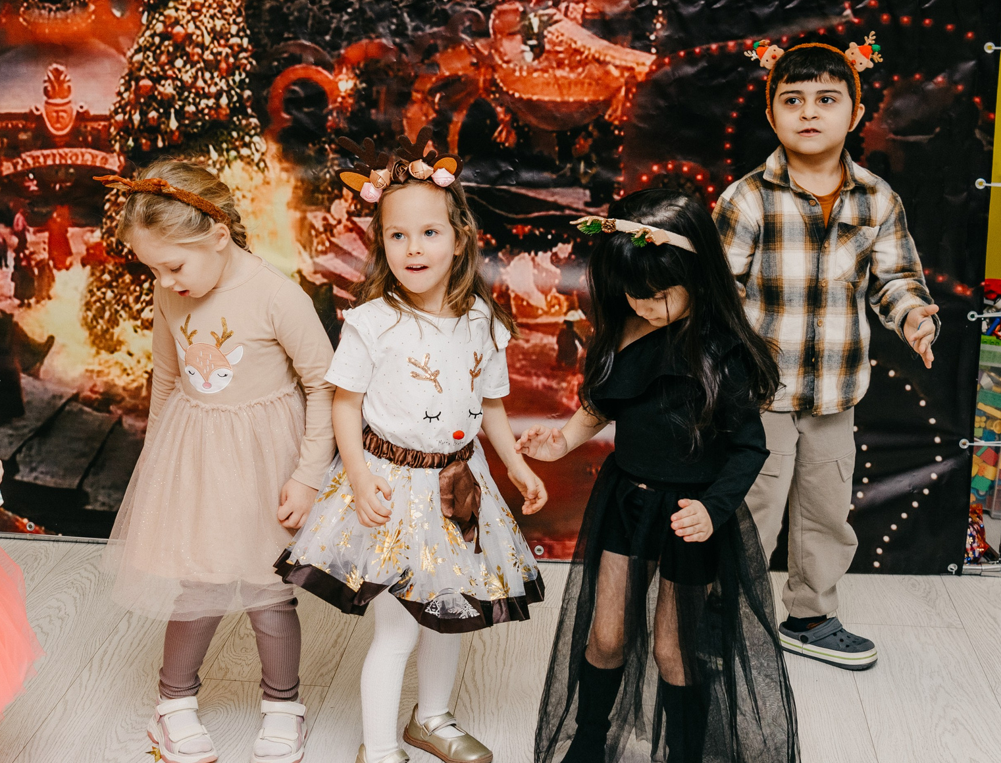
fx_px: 1832
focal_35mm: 63
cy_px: 321
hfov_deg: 30.2
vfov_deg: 23.5
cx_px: 285
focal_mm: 32
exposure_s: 1/160
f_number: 4.5
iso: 320
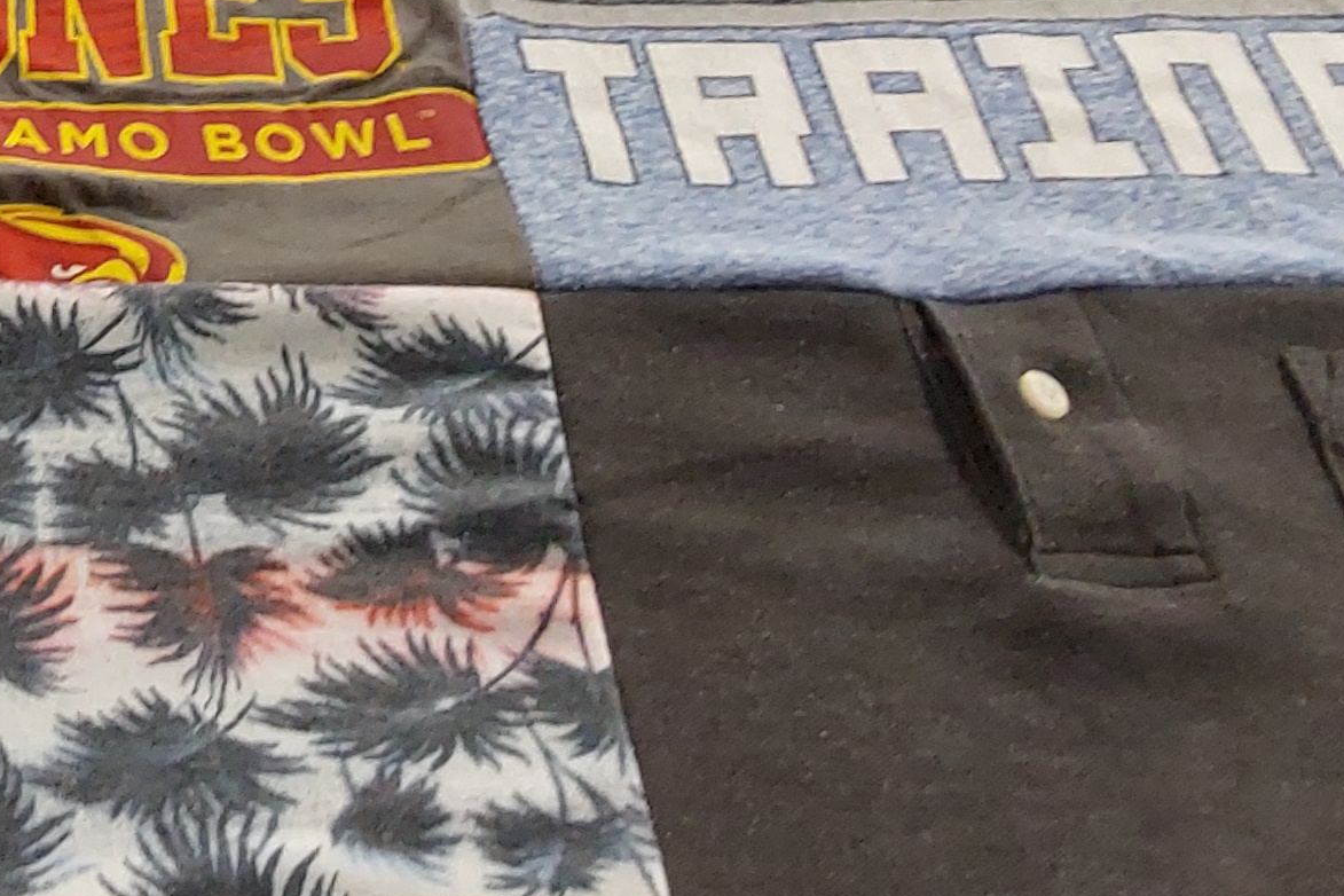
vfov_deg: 16.0
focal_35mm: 81
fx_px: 3024
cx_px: -302
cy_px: -244
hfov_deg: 22.9
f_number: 1.9
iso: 125
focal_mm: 2.91
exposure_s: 1/50
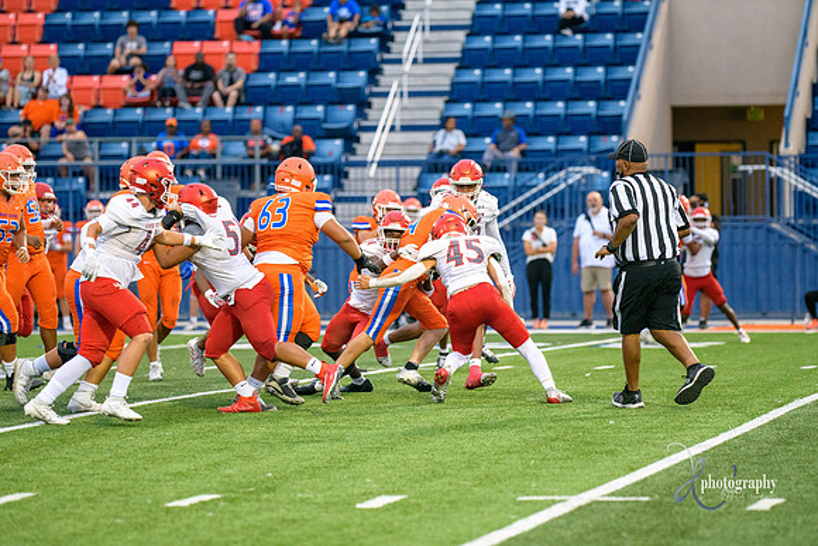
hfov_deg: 12.1
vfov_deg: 8.1
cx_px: 409
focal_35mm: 170
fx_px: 3864
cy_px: 273
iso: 2500
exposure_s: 1/2000
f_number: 2.8
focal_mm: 170
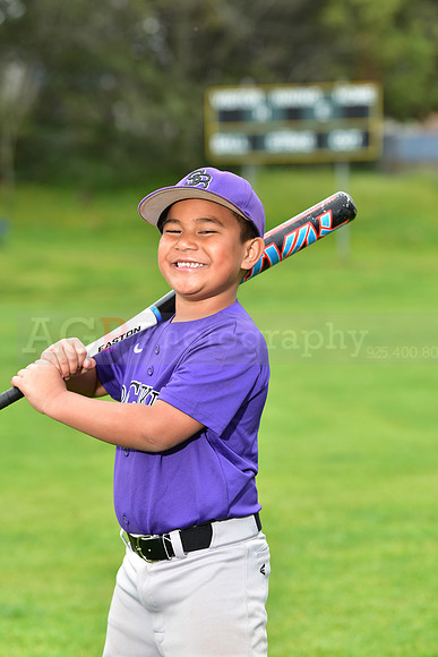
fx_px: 2462
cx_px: 219
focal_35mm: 135
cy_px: 328
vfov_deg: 15.2
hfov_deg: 10.2
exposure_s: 1/250
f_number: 5
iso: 400
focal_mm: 135
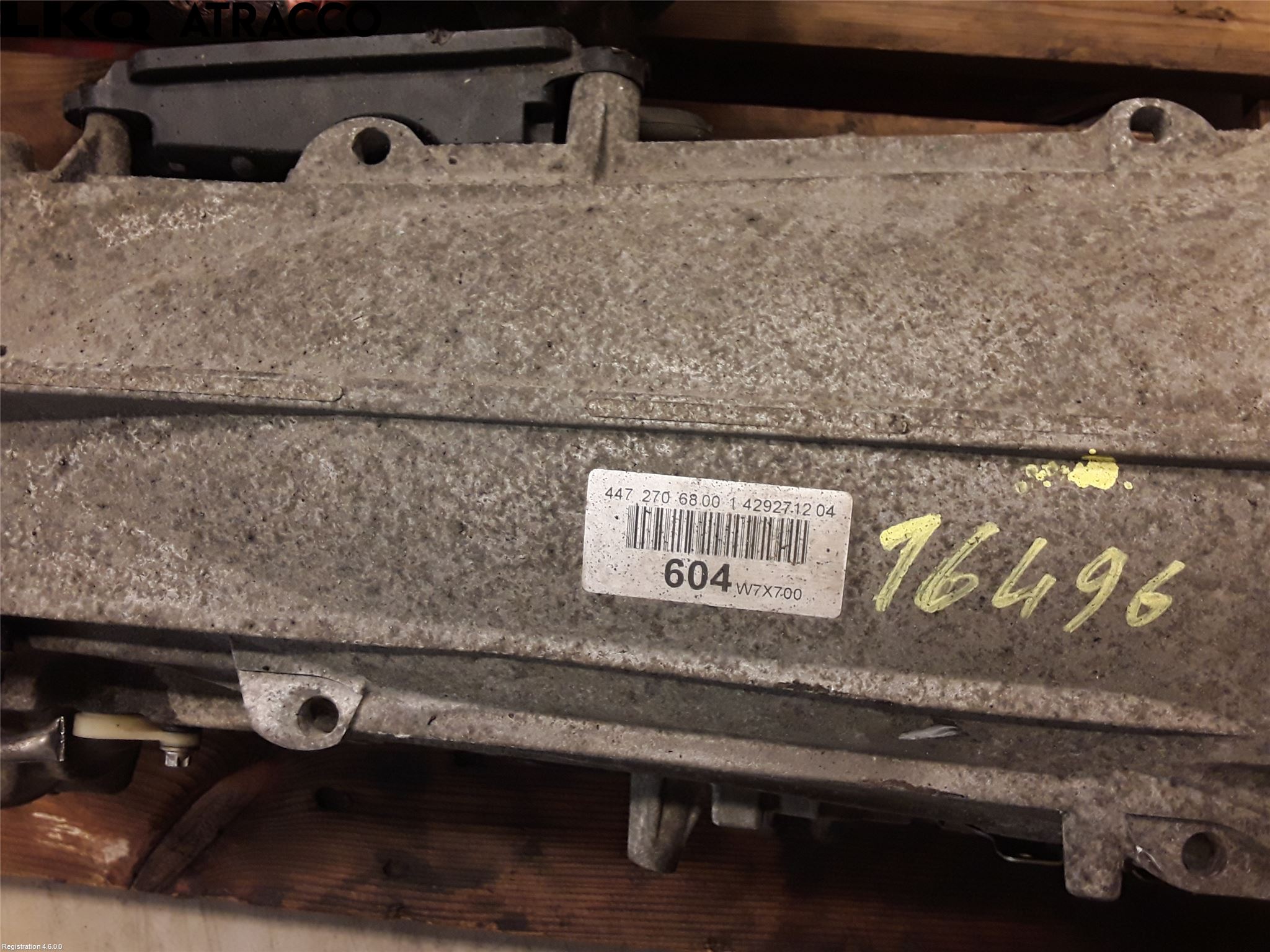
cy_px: 476
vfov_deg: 49.7
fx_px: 1027
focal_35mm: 28
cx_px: 635
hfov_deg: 63.4
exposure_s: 1/50
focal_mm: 2.91
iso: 100
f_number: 1.9
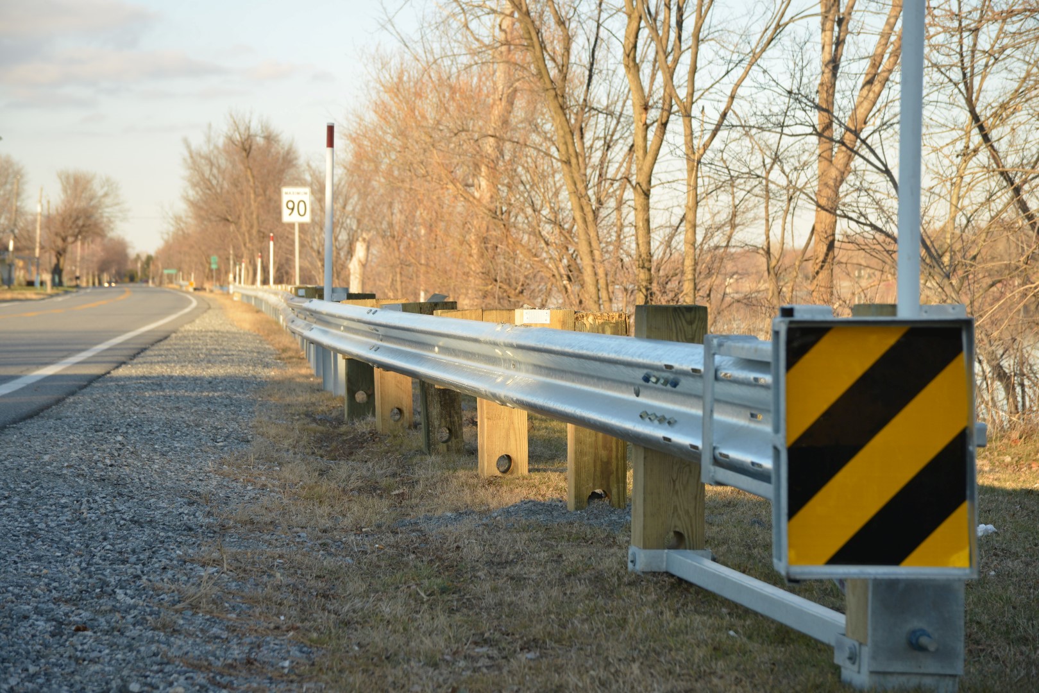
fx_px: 2453
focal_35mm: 85
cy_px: 346
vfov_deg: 16.1
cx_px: 520
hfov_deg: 23.9
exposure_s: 1/320
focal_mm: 85
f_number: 8
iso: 320
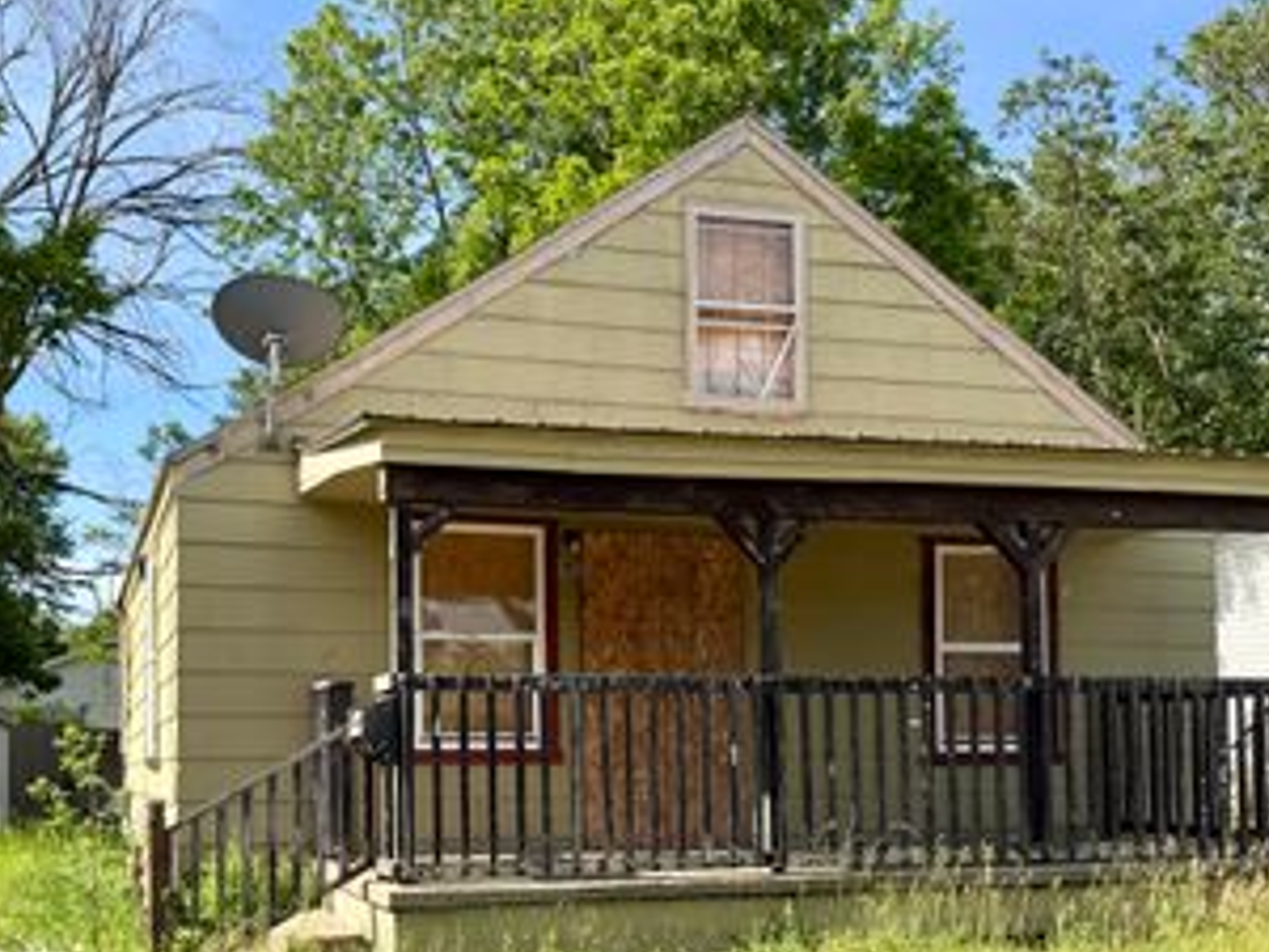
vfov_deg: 34.9
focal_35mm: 40
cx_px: 533
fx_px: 1466
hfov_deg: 46.6
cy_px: 747
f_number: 1.78
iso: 100
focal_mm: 6.76
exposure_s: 1/2801
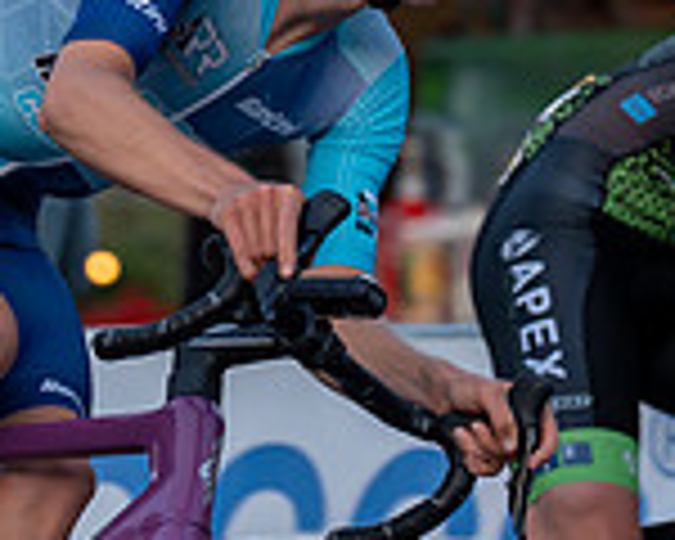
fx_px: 9090
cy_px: 367
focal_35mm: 455
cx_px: -45
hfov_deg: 4.2
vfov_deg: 3.4
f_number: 3.2
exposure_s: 1/800
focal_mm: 125
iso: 1000
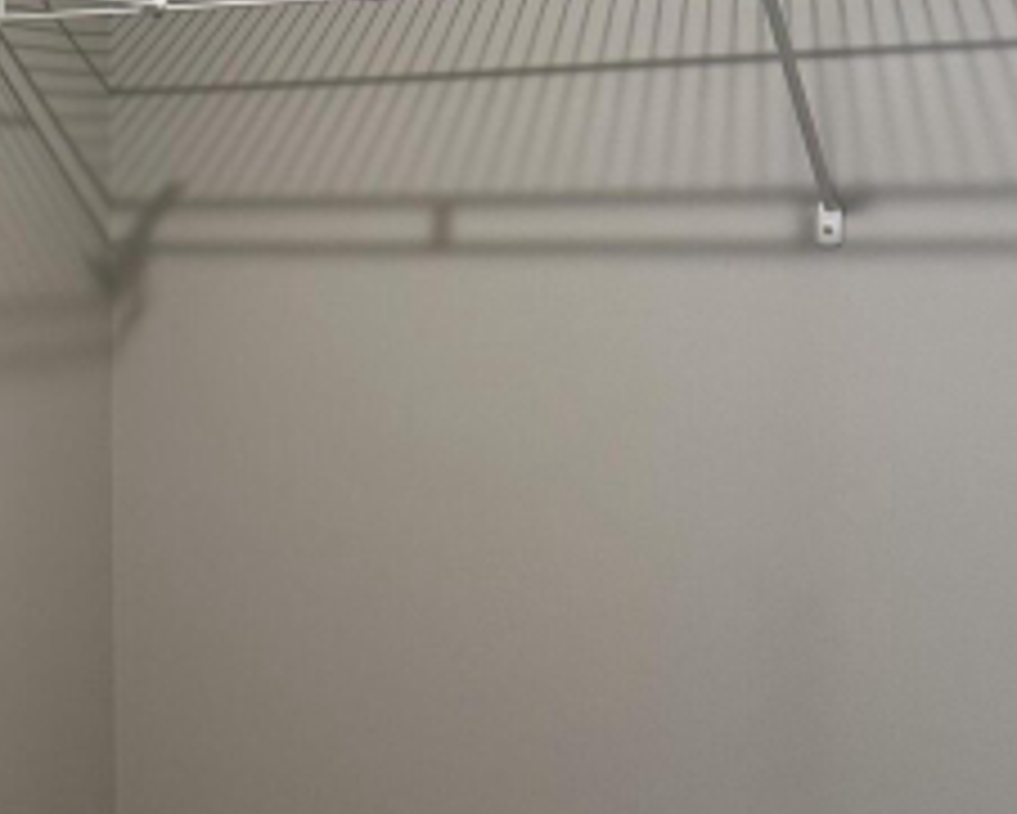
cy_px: 403
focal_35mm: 69
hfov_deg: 26.4
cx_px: 72
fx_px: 2078
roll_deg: -0.2
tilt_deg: -4.3
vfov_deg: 22.2
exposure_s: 1/60
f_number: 1.78
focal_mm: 6.86
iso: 160
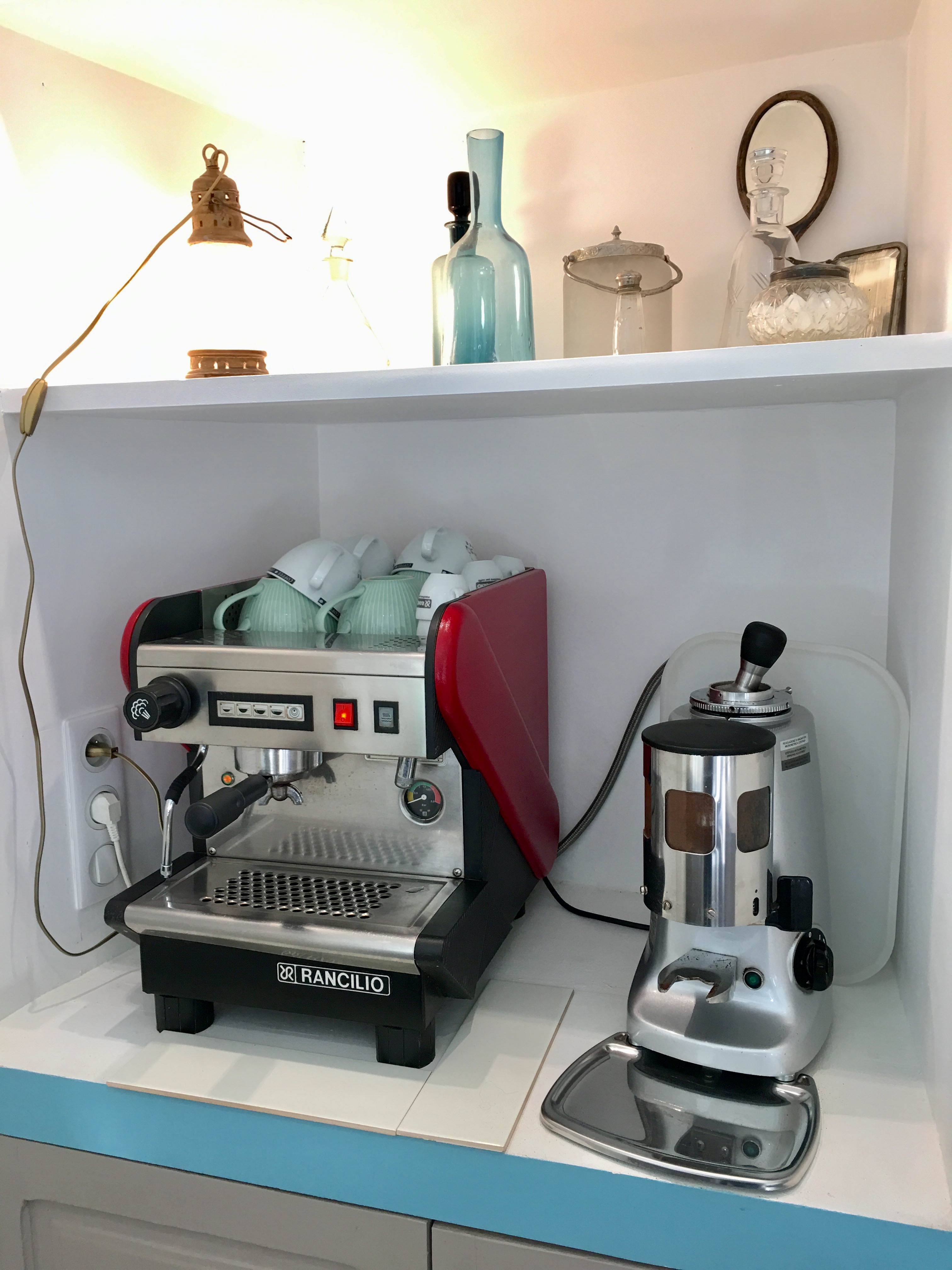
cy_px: 635
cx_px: 476
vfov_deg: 61.7
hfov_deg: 48.2
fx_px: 1063
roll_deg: +0.4
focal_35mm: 29
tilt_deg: -6.3
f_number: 2.2
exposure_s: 1/17
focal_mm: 4.15
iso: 32
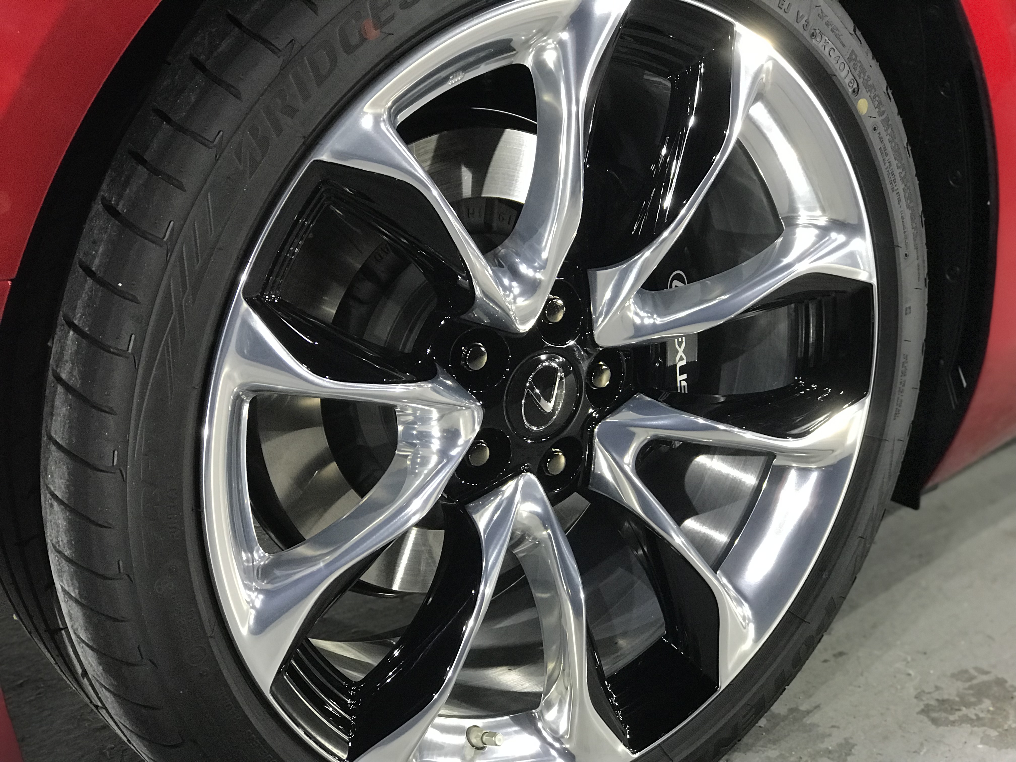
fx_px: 1673
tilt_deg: -19.4
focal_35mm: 57
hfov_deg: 33.8
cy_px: 381
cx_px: 508
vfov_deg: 25.7
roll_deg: +3.2
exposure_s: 1/60
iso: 250
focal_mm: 6.6
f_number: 2.8
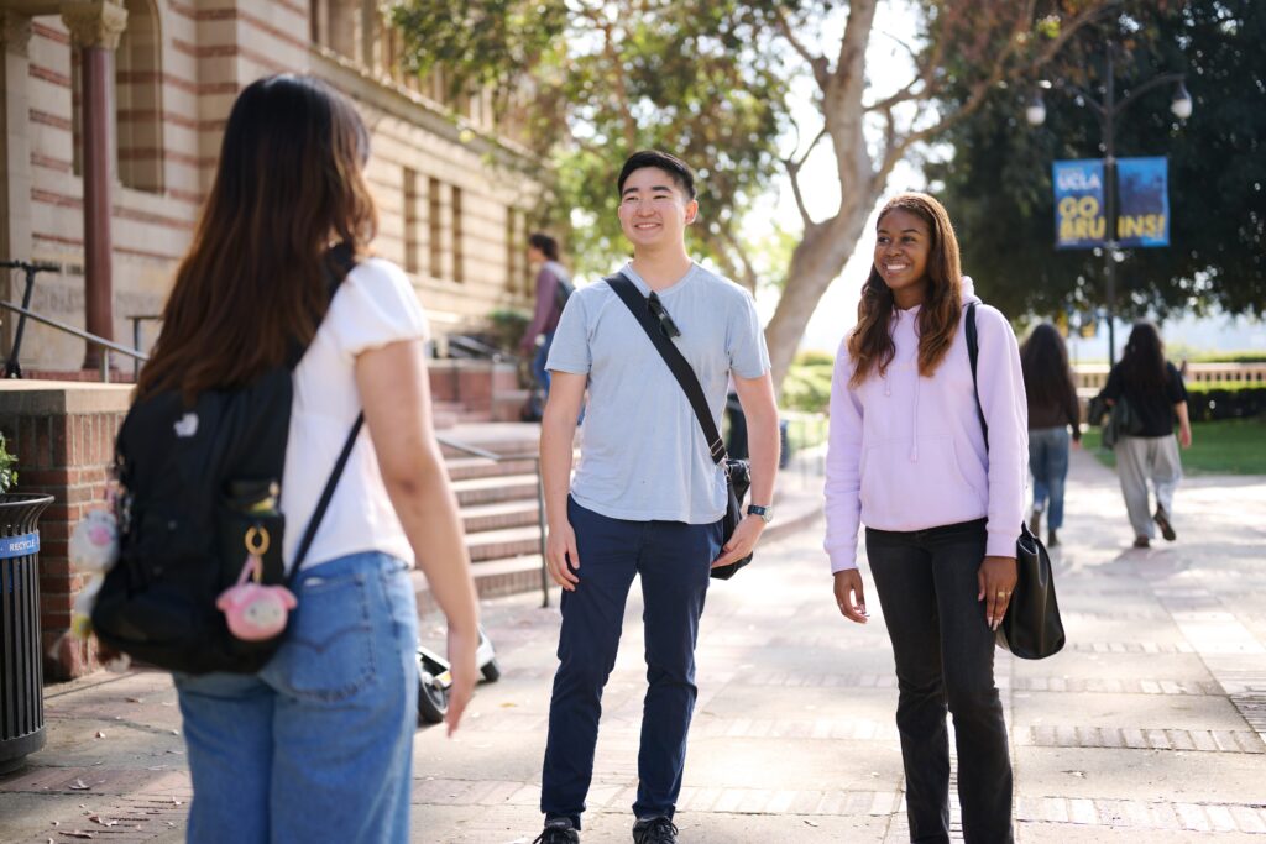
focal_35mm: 50
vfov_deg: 27.0
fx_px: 1758
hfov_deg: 39.6
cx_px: 633
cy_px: 422
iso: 160
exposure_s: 1/500
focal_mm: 50
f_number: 1.8
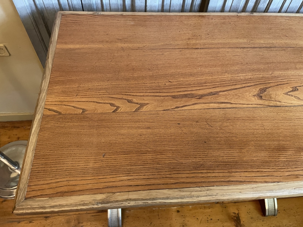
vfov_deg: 53.1
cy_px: 114
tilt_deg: -57.7
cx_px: 152
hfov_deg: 67.3
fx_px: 228
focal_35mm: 26
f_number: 1.6
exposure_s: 1/33
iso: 500
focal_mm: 4.2
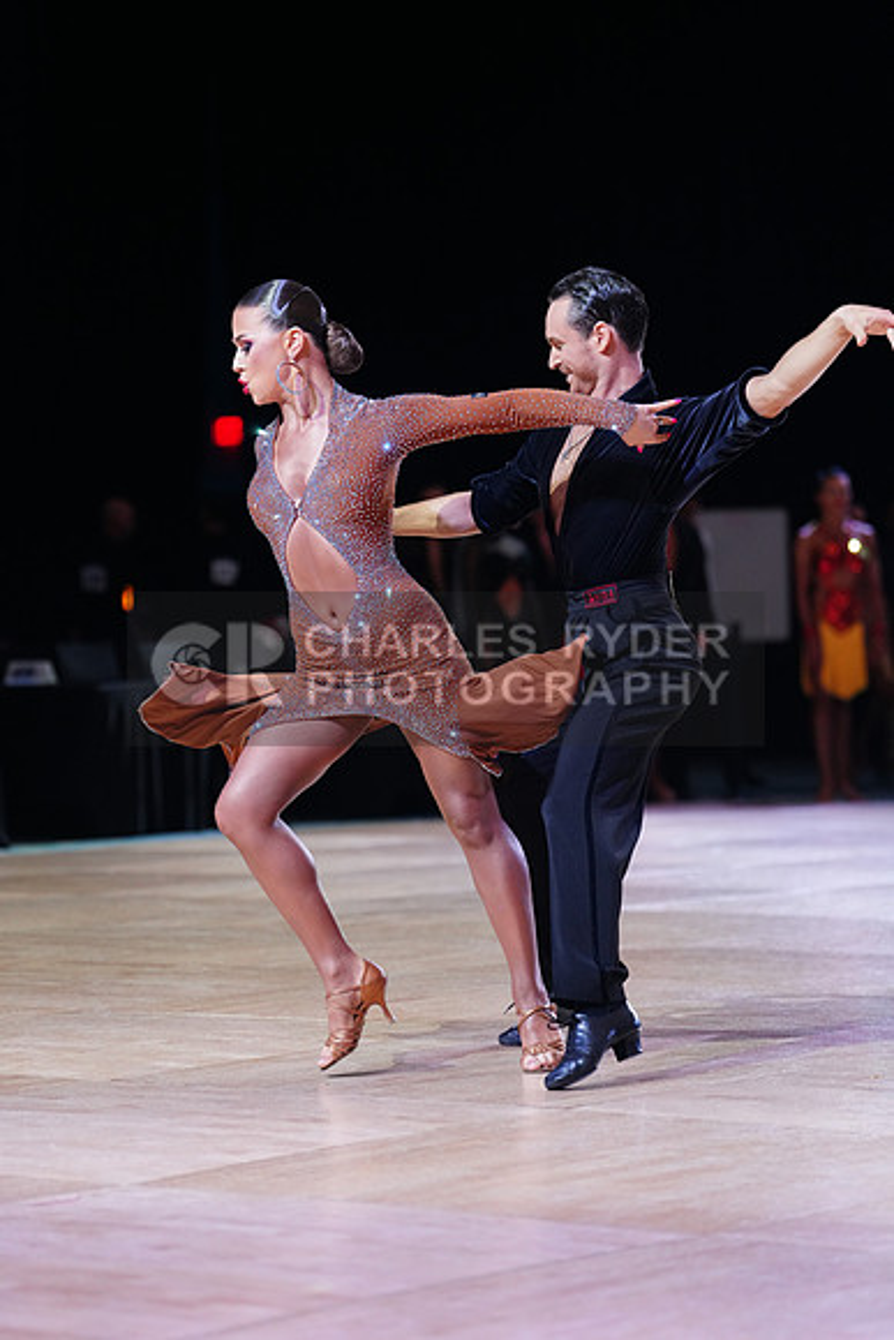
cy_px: 670
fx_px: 4206
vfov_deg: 18.1
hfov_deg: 12.1
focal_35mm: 113
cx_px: 447
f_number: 2.8
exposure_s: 1/500
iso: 2000
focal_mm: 113
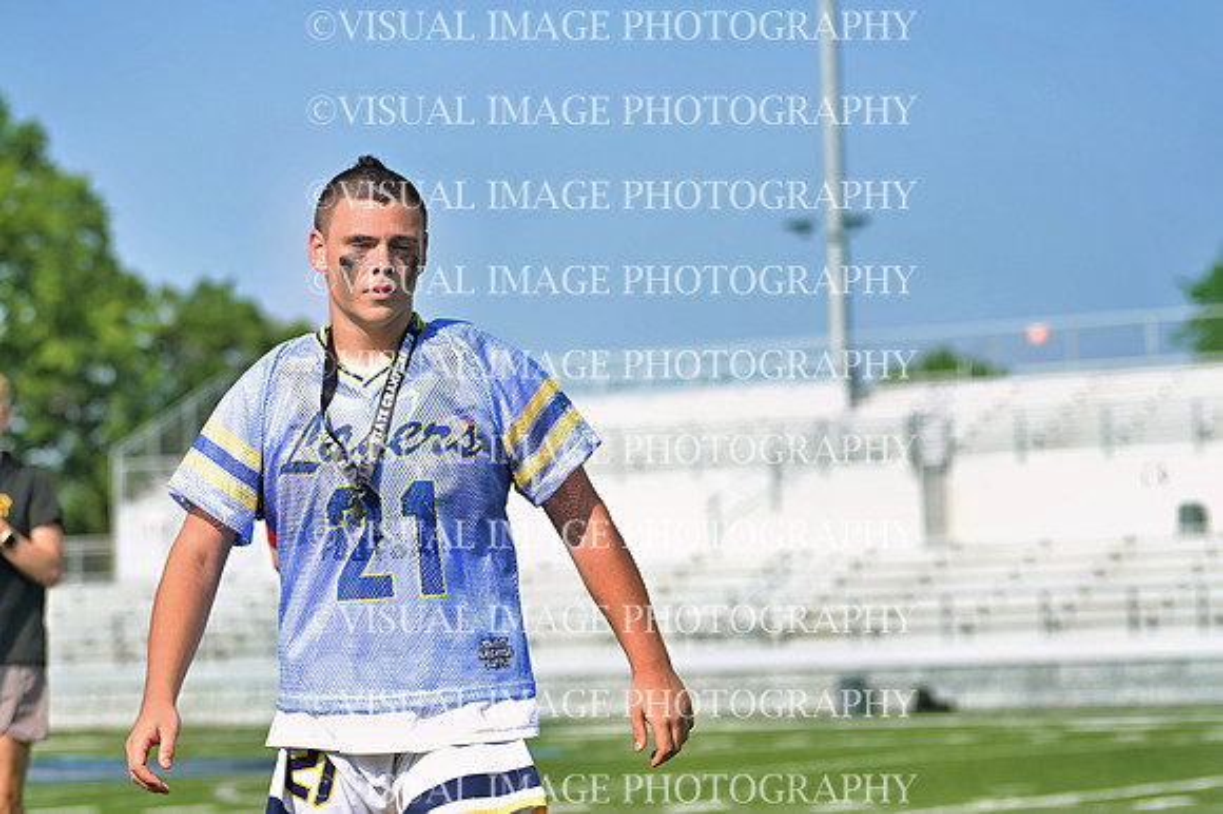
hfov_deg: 17.5
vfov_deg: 11.7
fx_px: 3972
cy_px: 407
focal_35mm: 117
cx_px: 612
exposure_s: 1/1000
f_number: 10
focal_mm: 78
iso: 100
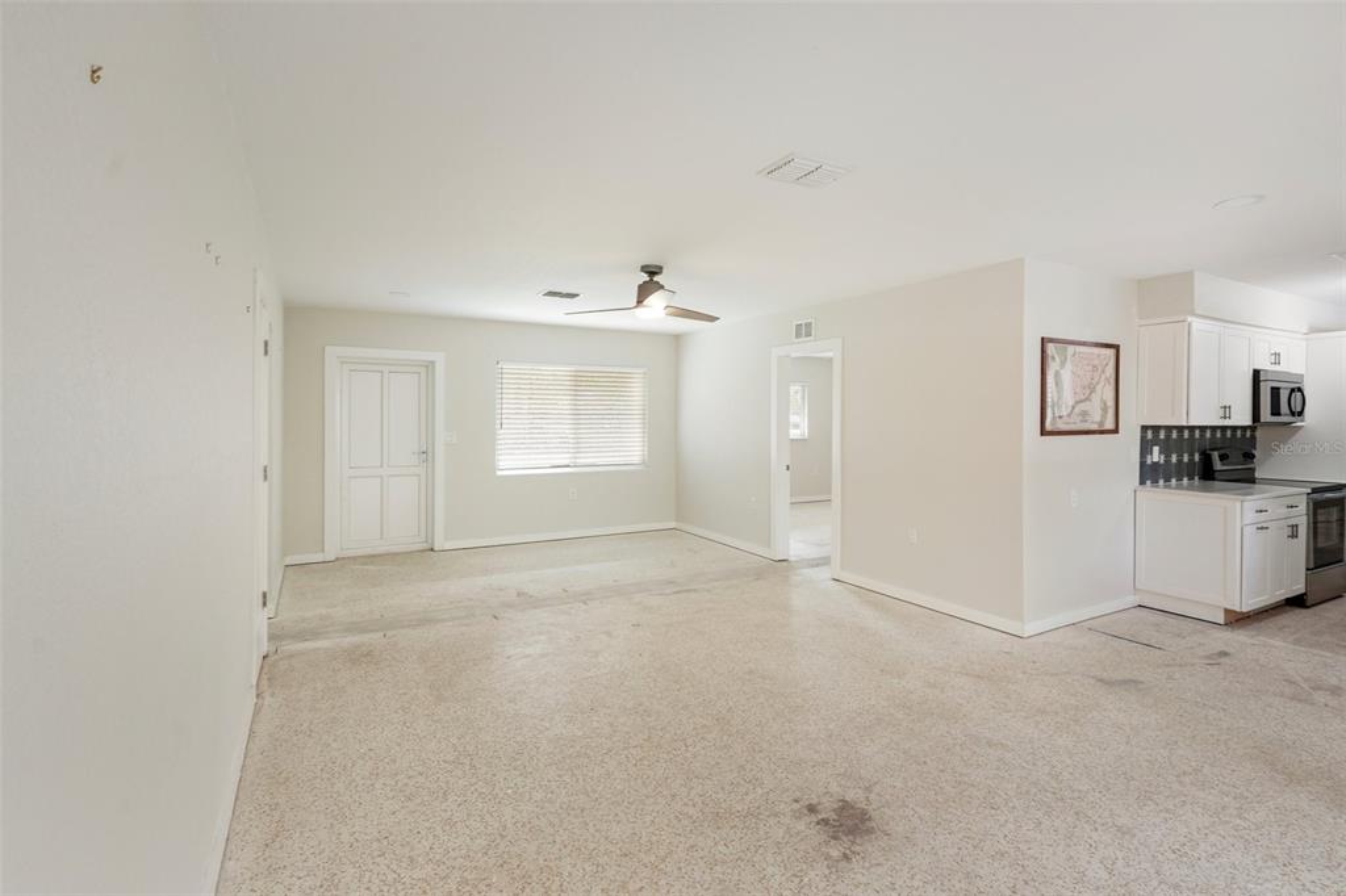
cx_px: 673
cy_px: 448
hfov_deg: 96.8
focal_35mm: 16
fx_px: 598
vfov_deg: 73.7
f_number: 8
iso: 400
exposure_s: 1/15
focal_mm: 16
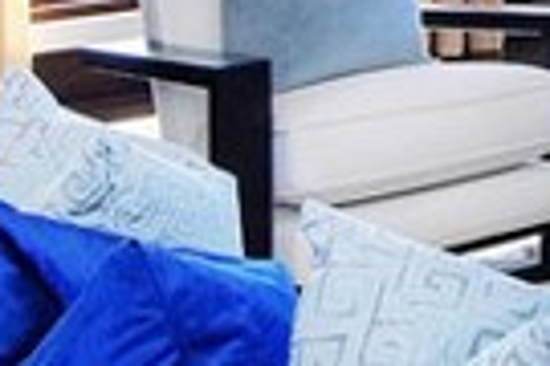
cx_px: 1186
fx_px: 1742
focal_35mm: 114
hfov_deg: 14.2
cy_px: -362
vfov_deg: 11.0
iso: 250
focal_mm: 10
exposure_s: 1/160
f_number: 7.1
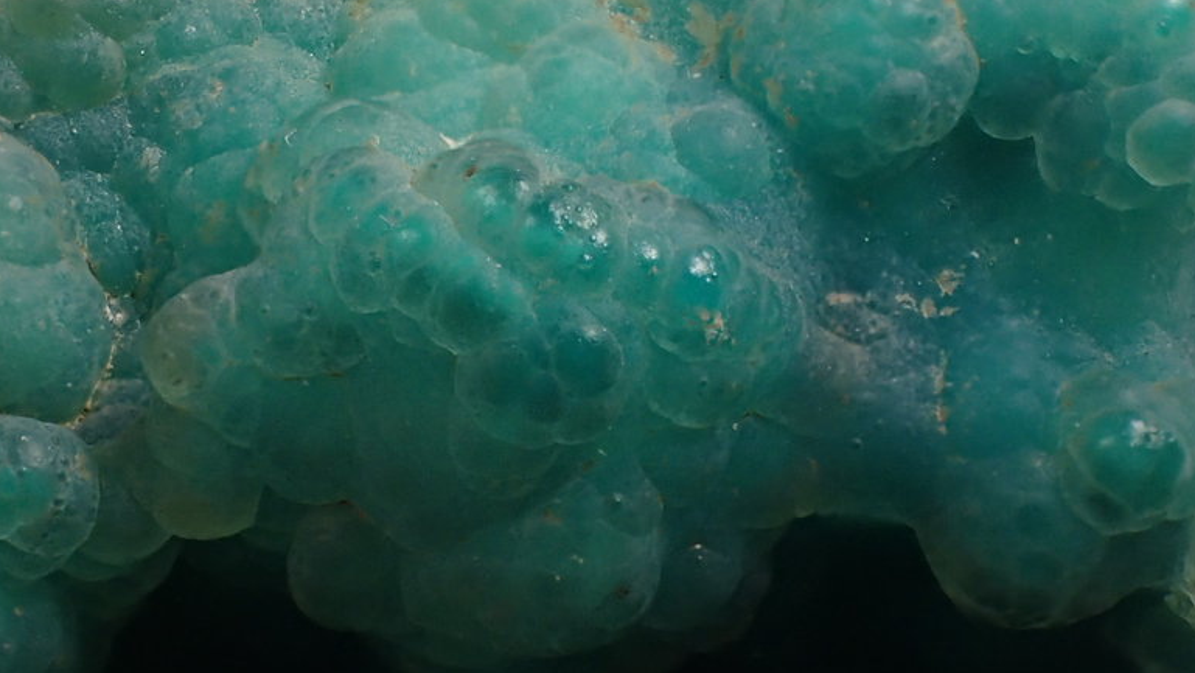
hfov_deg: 31.0
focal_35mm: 68
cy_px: 368
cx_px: 533
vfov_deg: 17.7
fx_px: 2155
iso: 125
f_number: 3.2
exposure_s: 1/125
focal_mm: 5.5
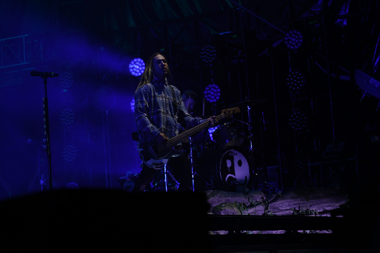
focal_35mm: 105
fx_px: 1108
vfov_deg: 13.0
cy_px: 126
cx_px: 190
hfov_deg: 19.5
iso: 100
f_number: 4
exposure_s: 1/125
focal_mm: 105
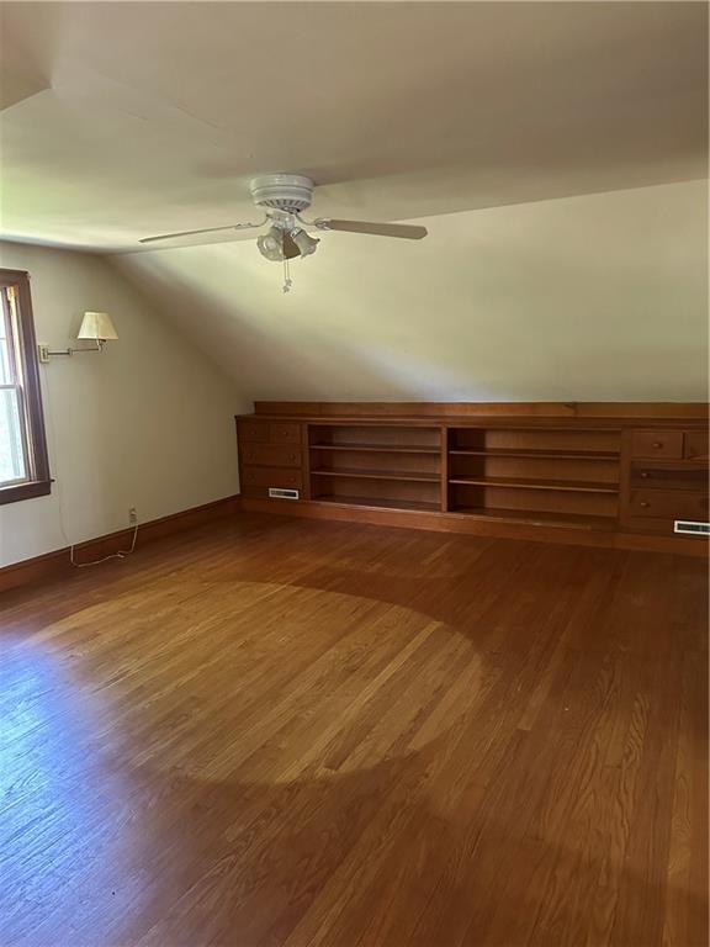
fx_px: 656
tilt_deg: -9.0
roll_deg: +2.4
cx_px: 355
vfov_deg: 71.6
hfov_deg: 56.8
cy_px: 474
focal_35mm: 24
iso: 1000
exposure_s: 1/48
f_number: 1.78
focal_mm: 6.86
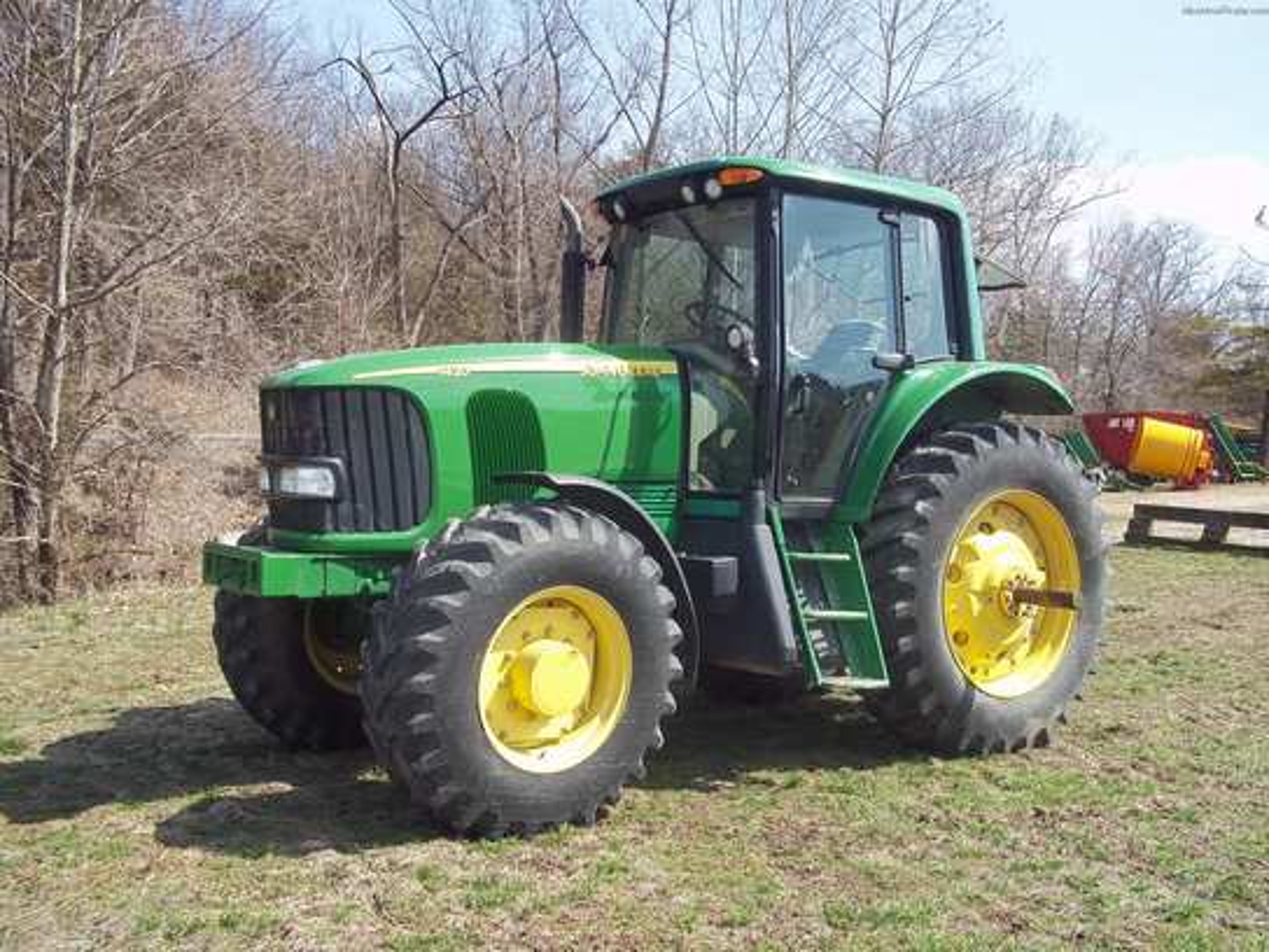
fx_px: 1320
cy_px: 476
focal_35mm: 36
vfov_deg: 39.7
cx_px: 634
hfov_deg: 51.4
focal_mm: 6.5
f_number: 8
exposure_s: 1/100
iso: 80
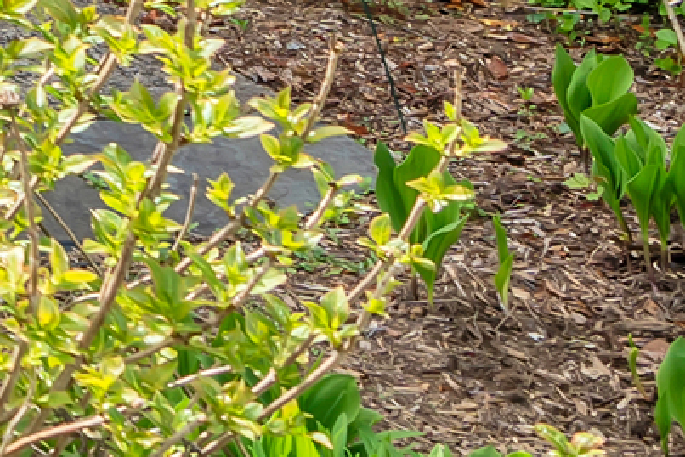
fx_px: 2322
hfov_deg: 10.5
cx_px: -1486
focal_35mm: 122
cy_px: -756
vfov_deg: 9.6
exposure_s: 1/40
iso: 100
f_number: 7.1
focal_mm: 16
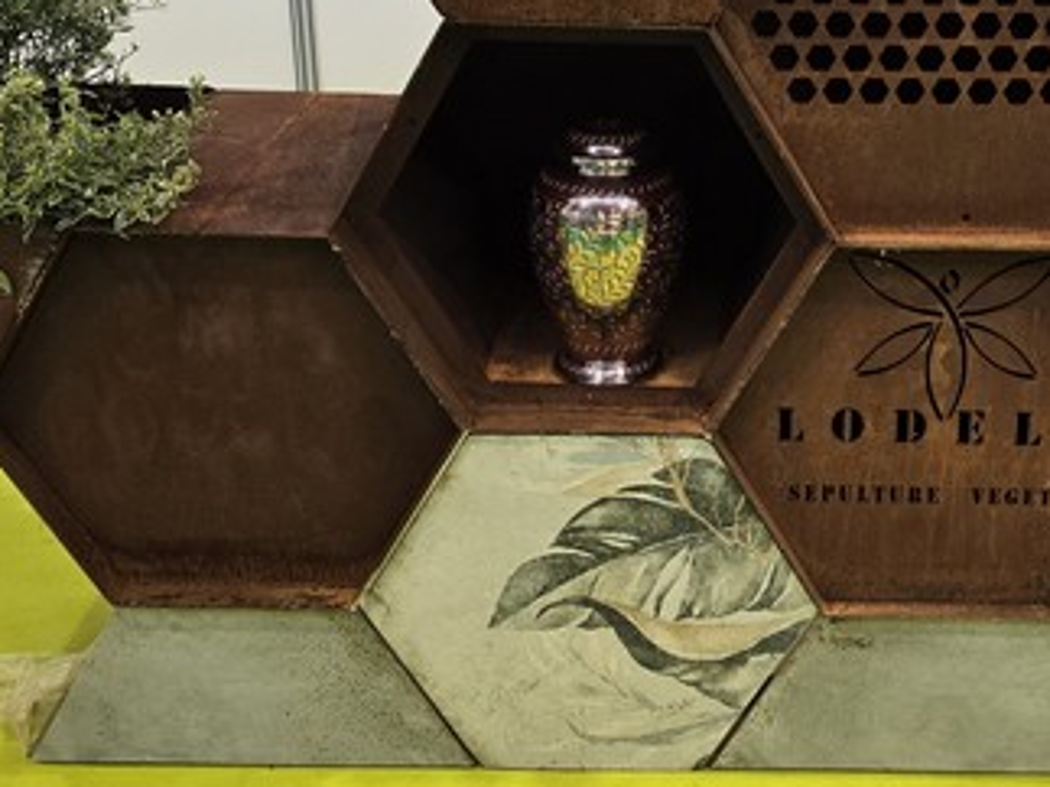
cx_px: 796
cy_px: 205
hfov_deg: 33.1
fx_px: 1728
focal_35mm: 57
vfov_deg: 25.4
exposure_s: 1/100
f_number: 1.7
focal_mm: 6.3
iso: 200
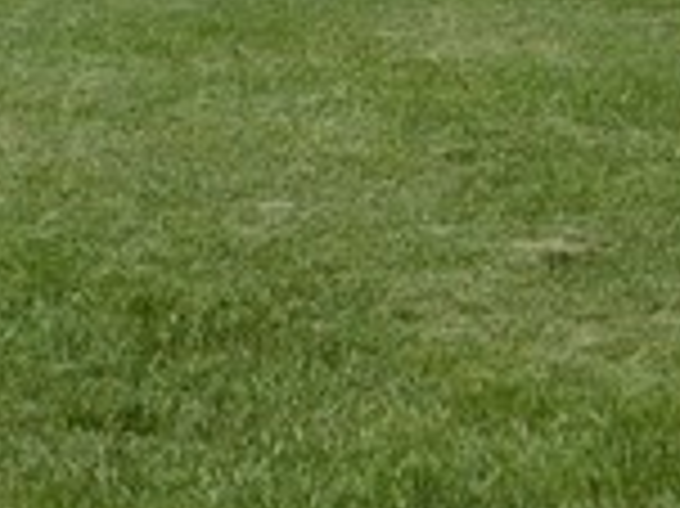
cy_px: -521
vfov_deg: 7.5
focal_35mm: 190
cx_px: 99
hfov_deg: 10.4
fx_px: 3729
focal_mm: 4.9
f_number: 6.4
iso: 125
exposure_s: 1/500
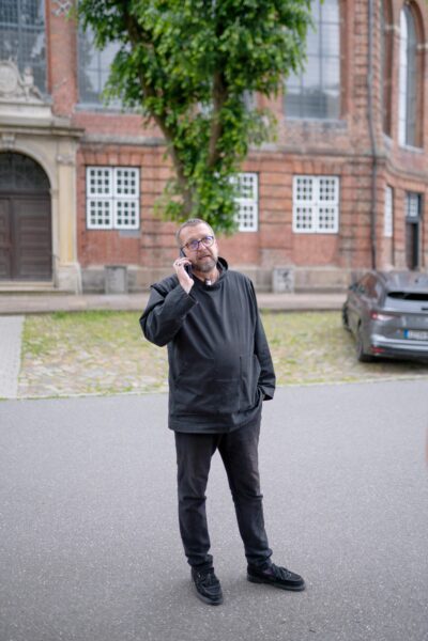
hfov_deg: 37.9
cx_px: 214
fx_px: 624
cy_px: 320
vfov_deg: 54.4
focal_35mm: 35
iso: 320
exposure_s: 1/3200
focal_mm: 35
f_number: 1.4
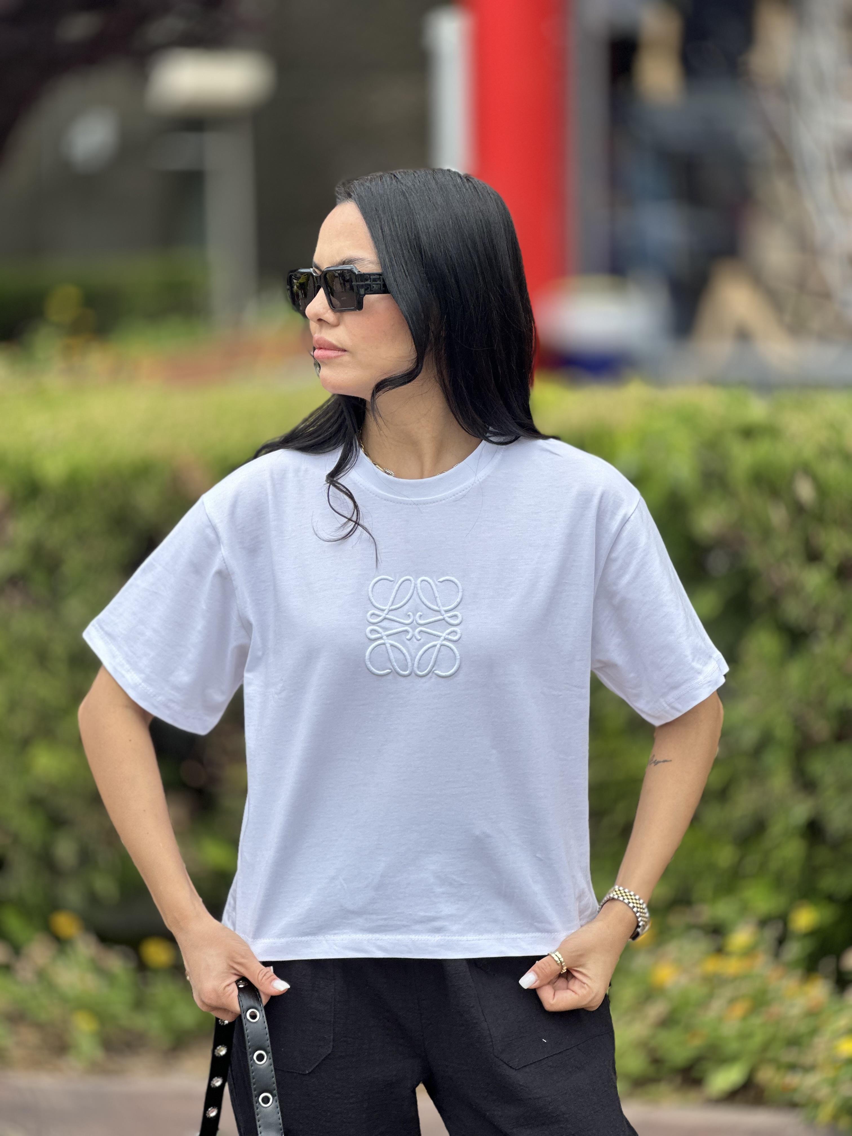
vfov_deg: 25.3
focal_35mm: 77
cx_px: 426
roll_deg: +0.0
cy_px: 568
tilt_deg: -8.7
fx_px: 2527
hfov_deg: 19.1
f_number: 2.8
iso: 32
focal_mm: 9
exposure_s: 1/440
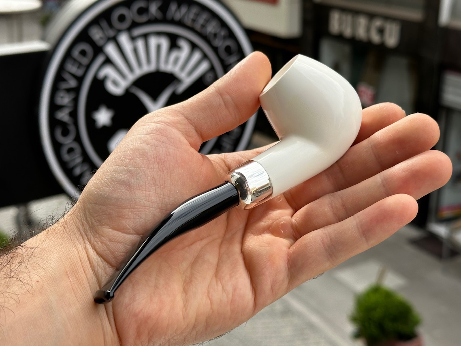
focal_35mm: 54
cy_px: 181
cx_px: 215
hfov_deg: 35.5
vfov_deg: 27.0
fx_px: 719
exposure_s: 1/1073
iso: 64
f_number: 1.78
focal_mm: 6.86
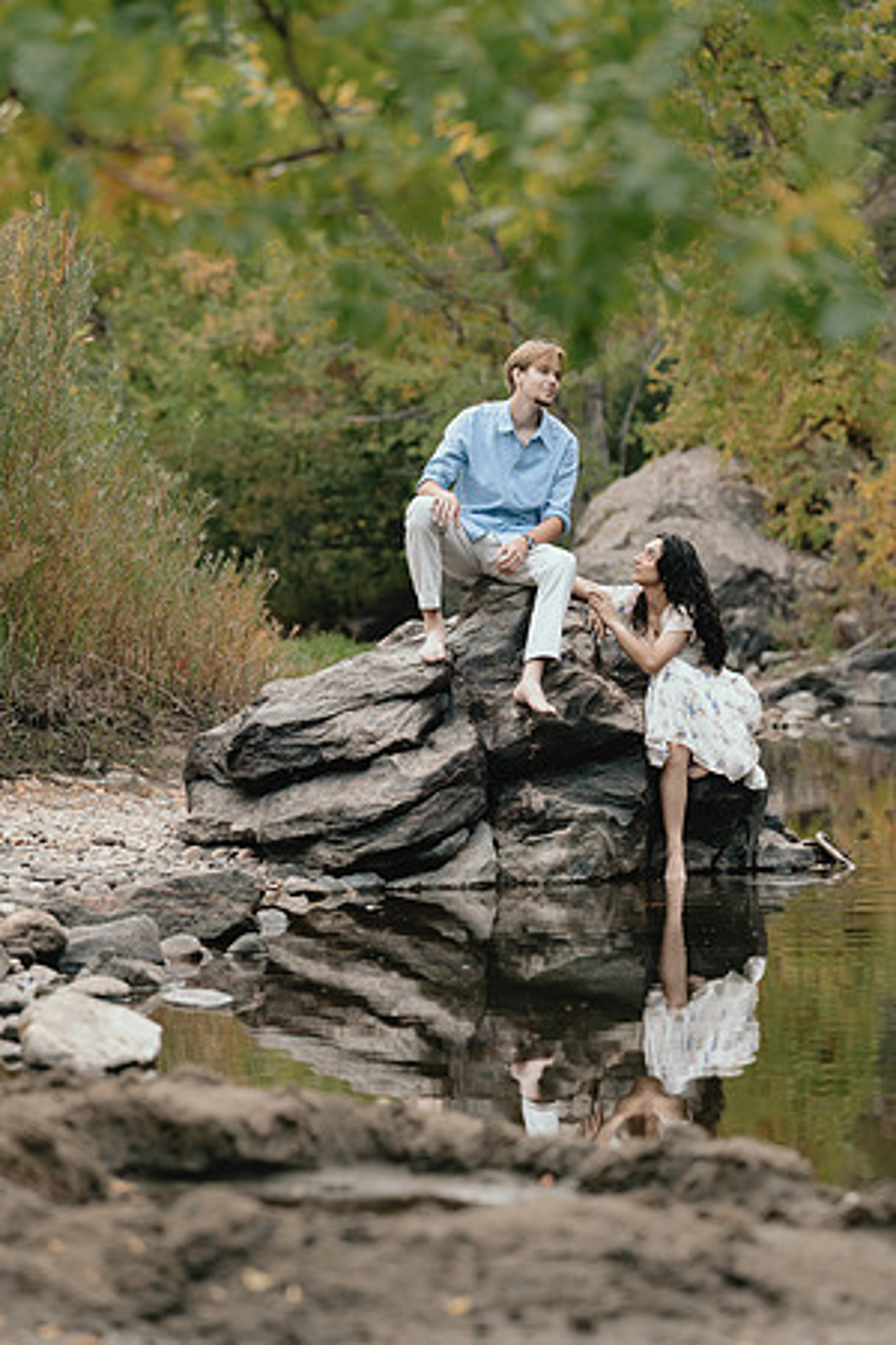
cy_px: 672
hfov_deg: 11.1
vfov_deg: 16.7
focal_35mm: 123
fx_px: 4592
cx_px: 448
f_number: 3.5
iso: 1000
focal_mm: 123
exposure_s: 1/200
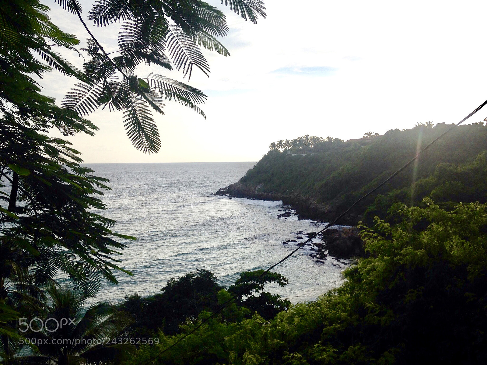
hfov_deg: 55.4
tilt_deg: -3.3
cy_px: 182
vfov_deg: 42.9
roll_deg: +1.5
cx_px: 244
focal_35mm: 33
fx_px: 464
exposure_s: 1/1869
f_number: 2.4
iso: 50
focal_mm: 4.12
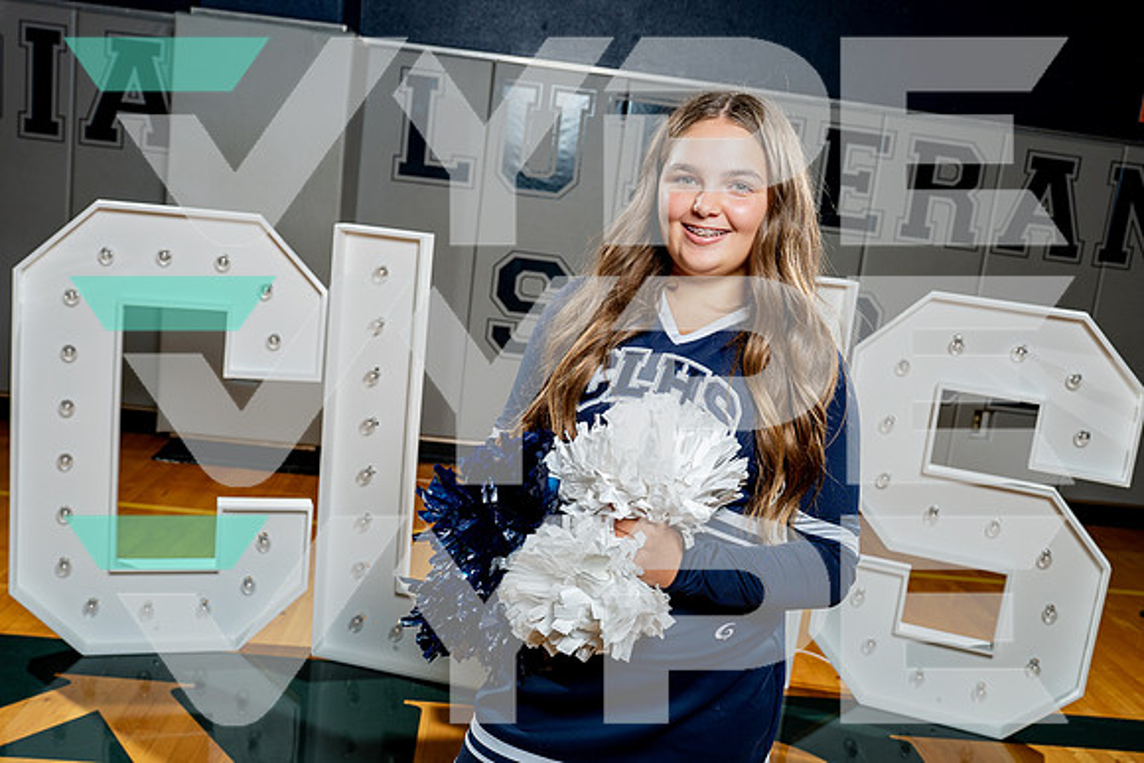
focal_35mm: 33
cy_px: 377
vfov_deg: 39.7
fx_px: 1057
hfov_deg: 56.8
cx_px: 593
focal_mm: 30
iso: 250
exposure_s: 1/250
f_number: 5.6
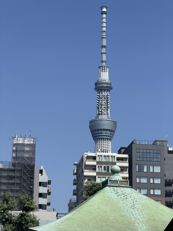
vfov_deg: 19.6
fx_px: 666
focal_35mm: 100
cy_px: 116
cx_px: 86
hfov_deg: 14.8
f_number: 2.8
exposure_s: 1/830
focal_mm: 16.9
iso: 20
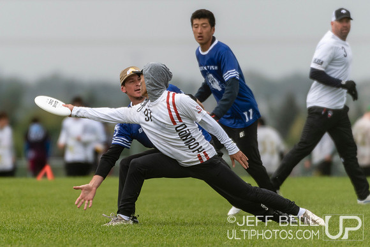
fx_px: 9632
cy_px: 124
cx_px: 137
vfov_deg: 1.5
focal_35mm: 937
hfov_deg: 2.2
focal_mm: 400
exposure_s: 1/1000
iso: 140
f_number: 4
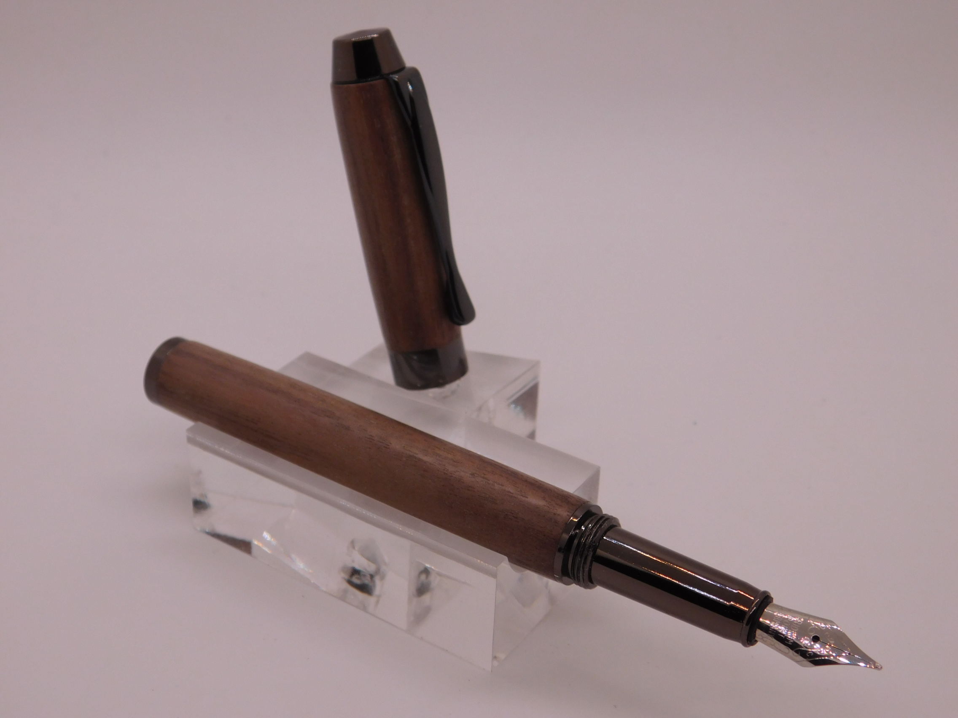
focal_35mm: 51
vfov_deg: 28.6
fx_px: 1411
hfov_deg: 37.5
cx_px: 479
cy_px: 359
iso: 125
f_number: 3.8
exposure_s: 1/160
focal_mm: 9
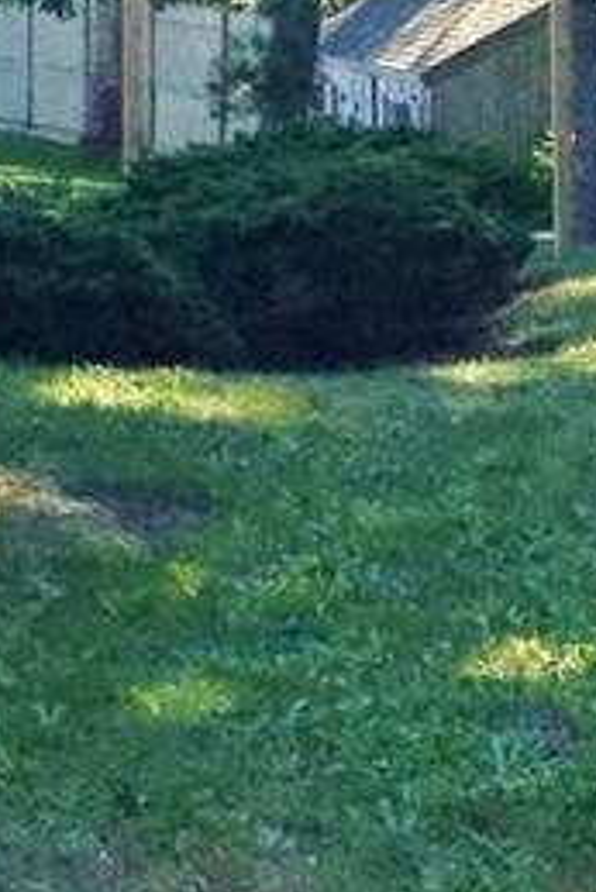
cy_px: -146
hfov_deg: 7.7
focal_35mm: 149
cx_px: -1368
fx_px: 3695
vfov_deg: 13.4
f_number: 2.2
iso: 25
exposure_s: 1/746
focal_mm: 4.15
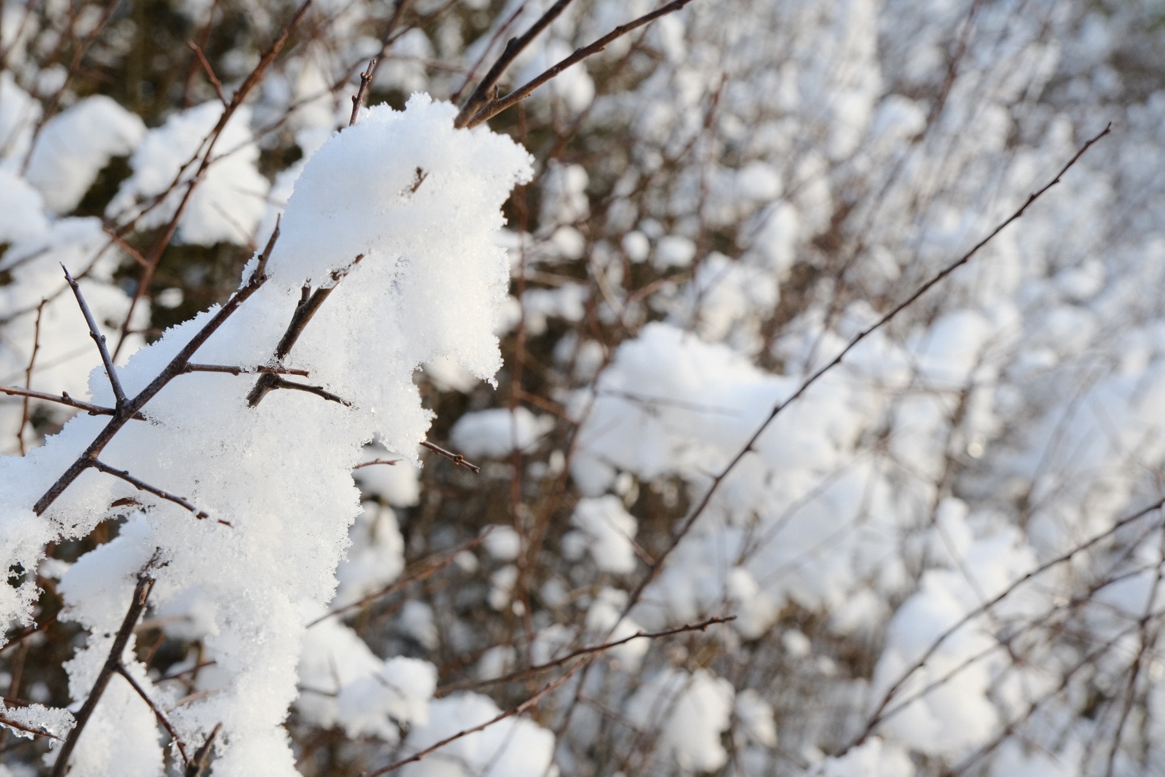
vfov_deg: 35.9
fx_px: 1197
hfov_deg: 51.9
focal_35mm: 37
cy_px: 388
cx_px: 582
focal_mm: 24.7
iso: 640
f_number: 5.6
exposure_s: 1/500
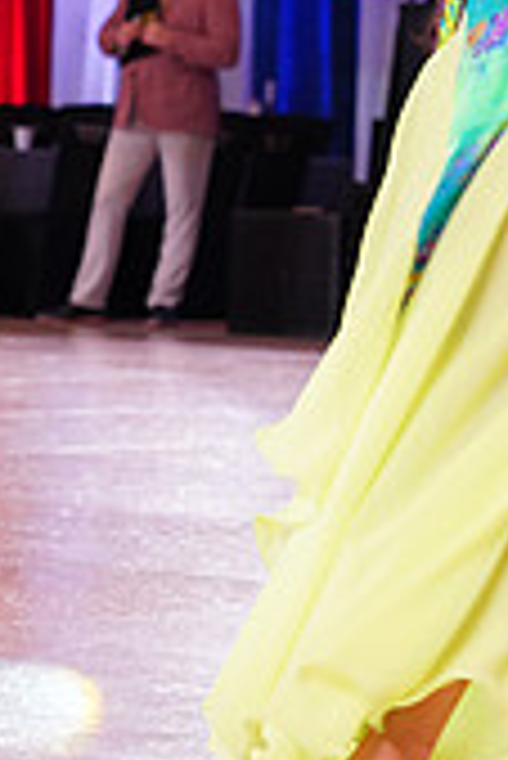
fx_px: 4562
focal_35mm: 216
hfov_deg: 6.3
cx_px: 551
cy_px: -189
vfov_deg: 9.4
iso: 1250
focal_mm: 63
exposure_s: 1/125
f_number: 5
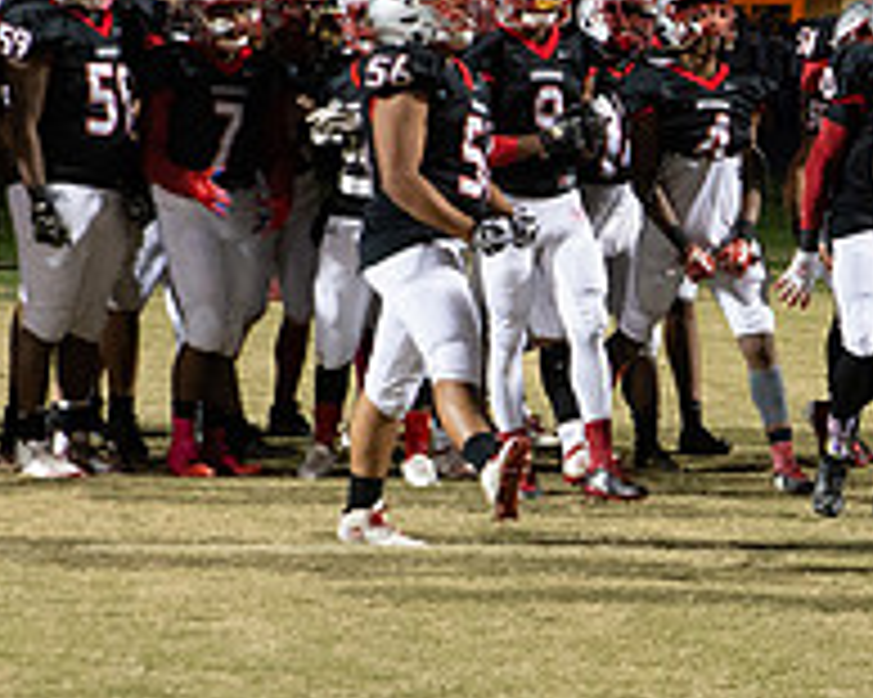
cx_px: 630
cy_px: 297
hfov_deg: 9.8
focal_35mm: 196
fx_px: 5062
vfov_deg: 7.9
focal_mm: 70
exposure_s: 1/320
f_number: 5
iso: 6400
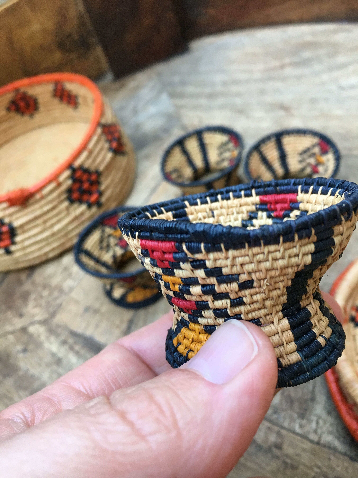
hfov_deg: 48.2
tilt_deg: -49.8
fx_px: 400
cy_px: 239
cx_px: 179
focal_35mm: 29
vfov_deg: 61.7
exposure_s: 1/33
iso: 40
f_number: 2.2
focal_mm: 4.15
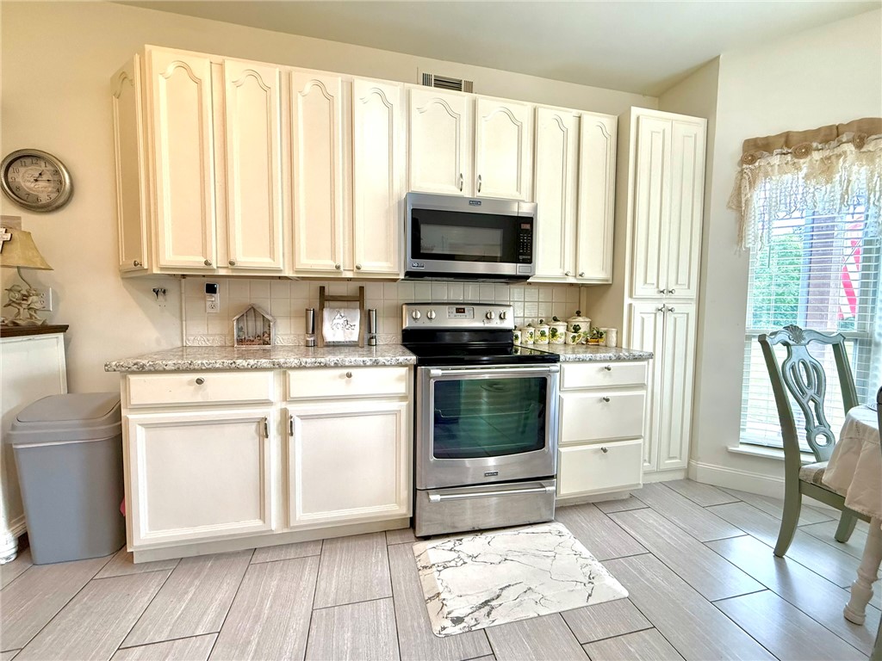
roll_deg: -0.2
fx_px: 357
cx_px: 441
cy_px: 330
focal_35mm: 14
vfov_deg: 85.7
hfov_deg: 102.1
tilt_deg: -2.9
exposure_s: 1/120
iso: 320
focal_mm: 2.22
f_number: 2.2
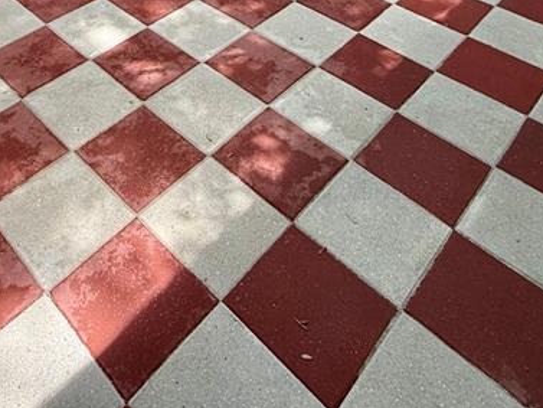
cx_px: 137
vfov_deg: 29.4
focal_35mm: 38
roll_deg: +0.9
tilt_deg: -20.4
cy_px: -140
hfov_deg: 47.2
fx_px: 596
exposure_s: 1/115
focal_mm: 2.22
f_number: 2.2
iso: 64
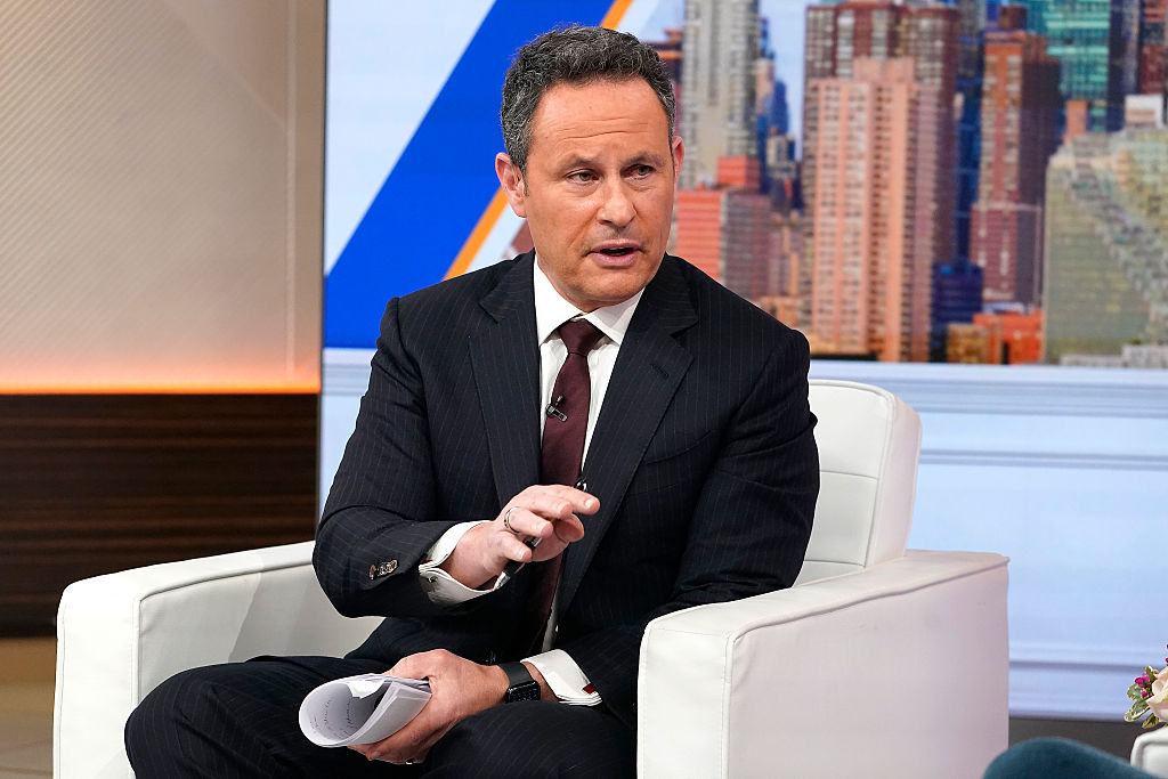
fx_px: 3310
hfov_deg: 20.0
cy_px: 390
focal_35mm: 102
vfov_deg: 13.4
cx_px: 584
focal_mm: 102
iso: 4000
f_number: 6.3
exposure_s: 1/160
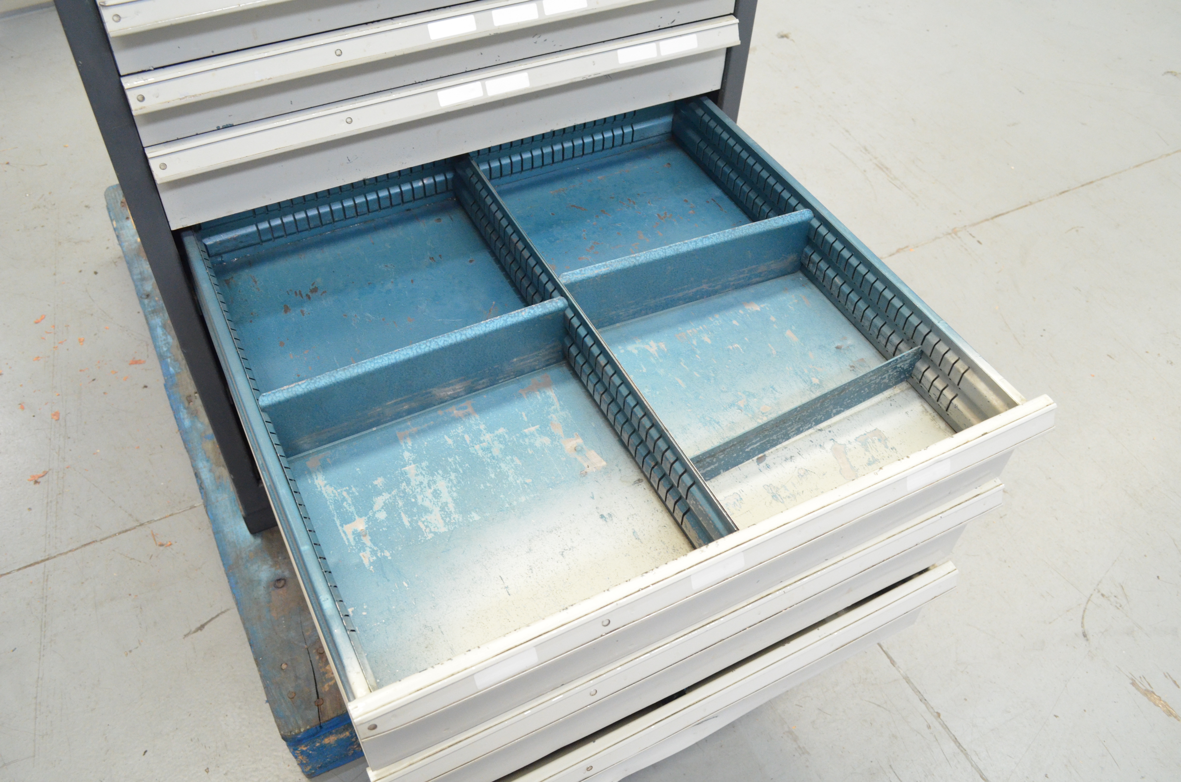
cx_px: 590
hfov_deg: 62.0
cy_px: 391
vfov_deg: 43.4
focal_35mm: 30
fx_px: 982
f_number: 6.3
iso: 2500
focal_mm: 20
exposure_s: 1/160
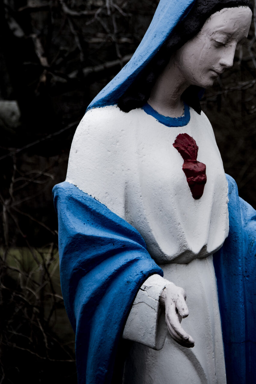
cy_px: 136
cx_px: 282
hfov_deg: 6.0
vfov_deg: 9.1
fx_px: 2421
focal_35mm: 227
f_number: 5.3
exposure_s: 1/60
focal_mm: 75
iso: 100
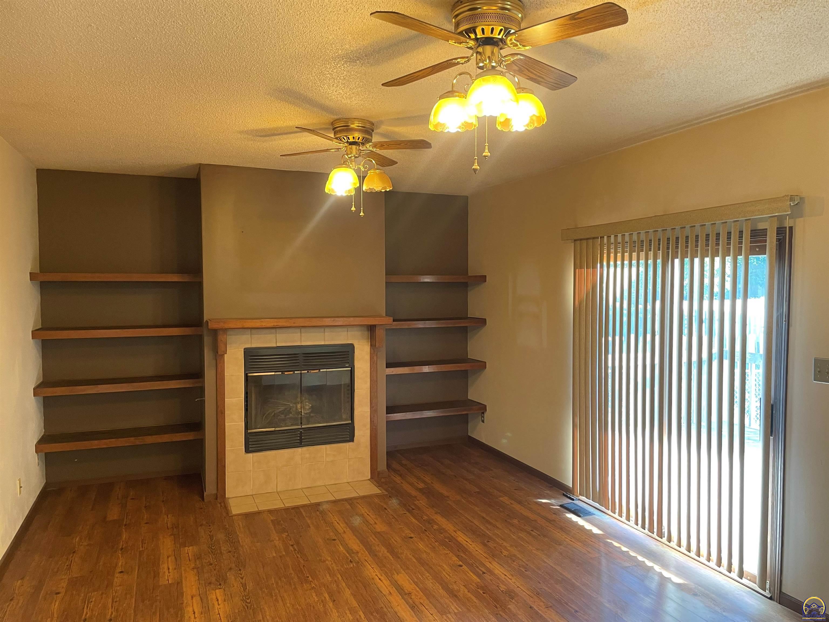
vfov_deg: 53.1
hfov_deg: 67.3
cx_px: 414
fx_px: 623
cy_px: 311
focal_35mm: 26
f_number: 1.6
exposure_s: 1/60
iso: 125
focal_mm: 4.2
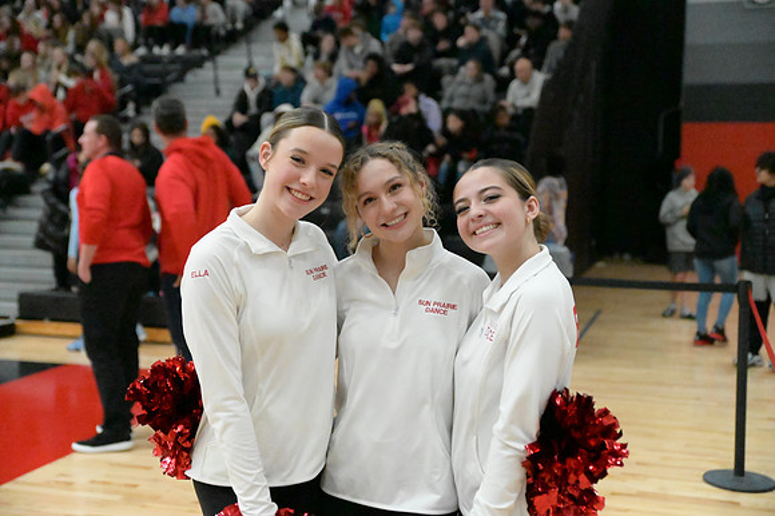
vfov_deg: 27.0
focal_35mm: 50
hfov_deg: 39.6
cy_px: 258
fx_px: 1076
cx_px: 388
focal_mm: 50
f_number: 2.8
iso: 51200
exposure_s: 1/8000
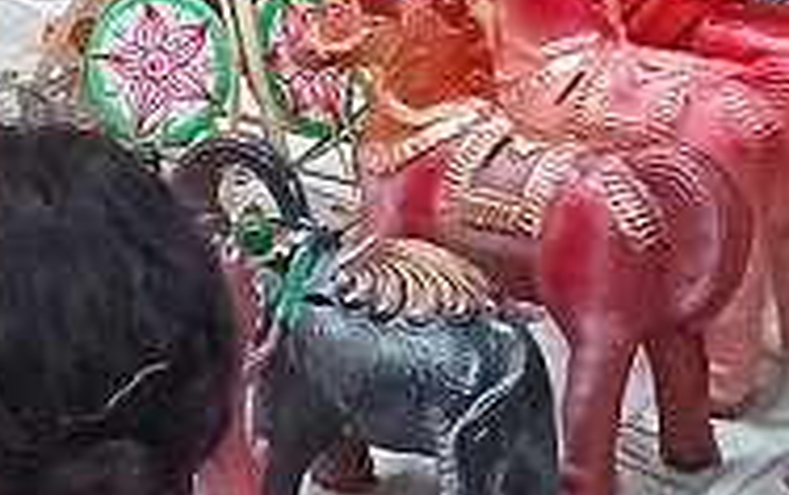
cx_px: -399
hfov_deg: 10.3
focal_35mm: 197
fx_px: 4241
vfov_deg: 6.6
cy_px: -248
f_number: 2.2
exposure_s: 1/190
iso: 101
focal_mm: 3.46
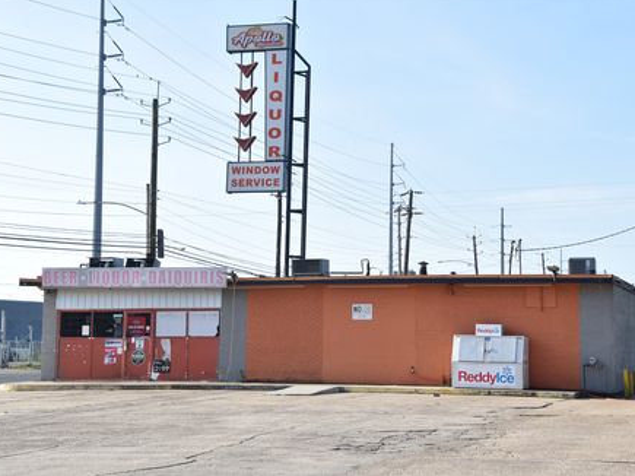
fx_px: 1155
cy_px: 234
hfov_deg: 30.7
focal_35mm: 63
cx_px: 347
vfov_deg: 23.3
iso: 320
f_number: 7.1
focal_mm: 38
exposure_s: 1/500
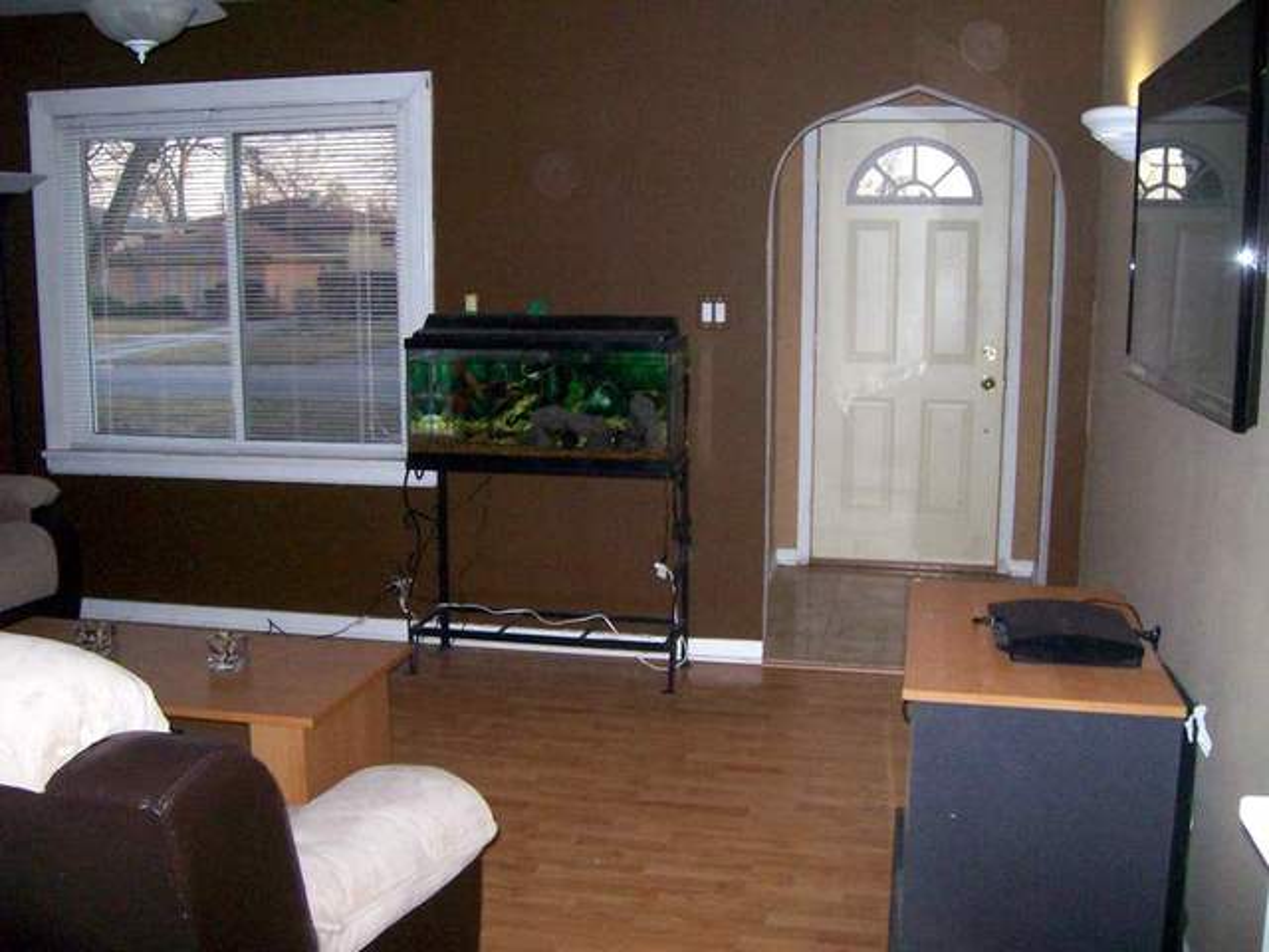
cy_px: 476
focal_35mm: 35
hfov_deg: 52.6
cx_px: 634
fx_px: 1283
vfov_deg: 40.7
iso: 400
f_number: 2.8
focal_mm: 5.8
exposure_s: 1/125
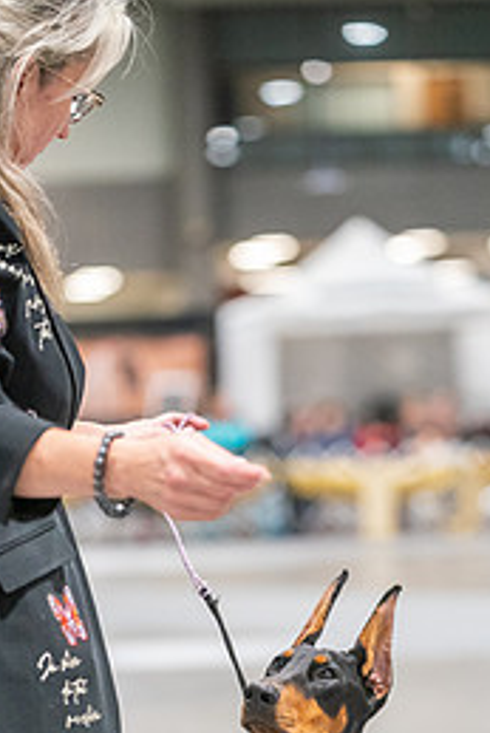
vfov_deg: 11.1
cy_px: 603
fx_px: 3751
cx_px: 269
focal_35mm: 184
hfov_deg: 7.5
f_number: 2.8
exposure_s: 1/250
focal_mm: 106
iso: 6400
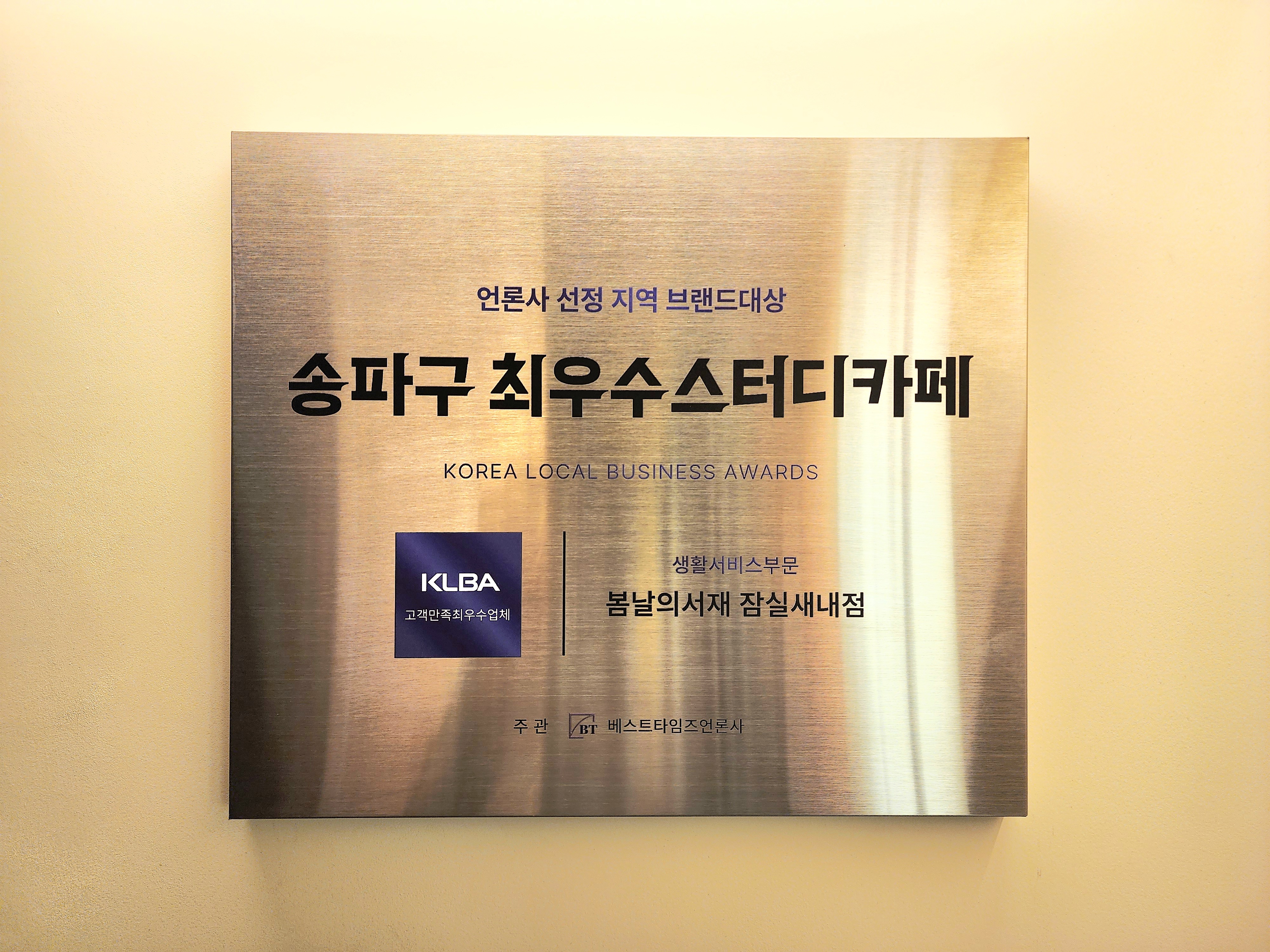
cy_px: 476
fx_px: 844
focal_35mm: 23
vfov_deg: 58.9
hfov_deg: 73.9
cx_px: 635
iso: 50
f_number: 1.8
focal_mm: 6.4
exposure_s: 1/120
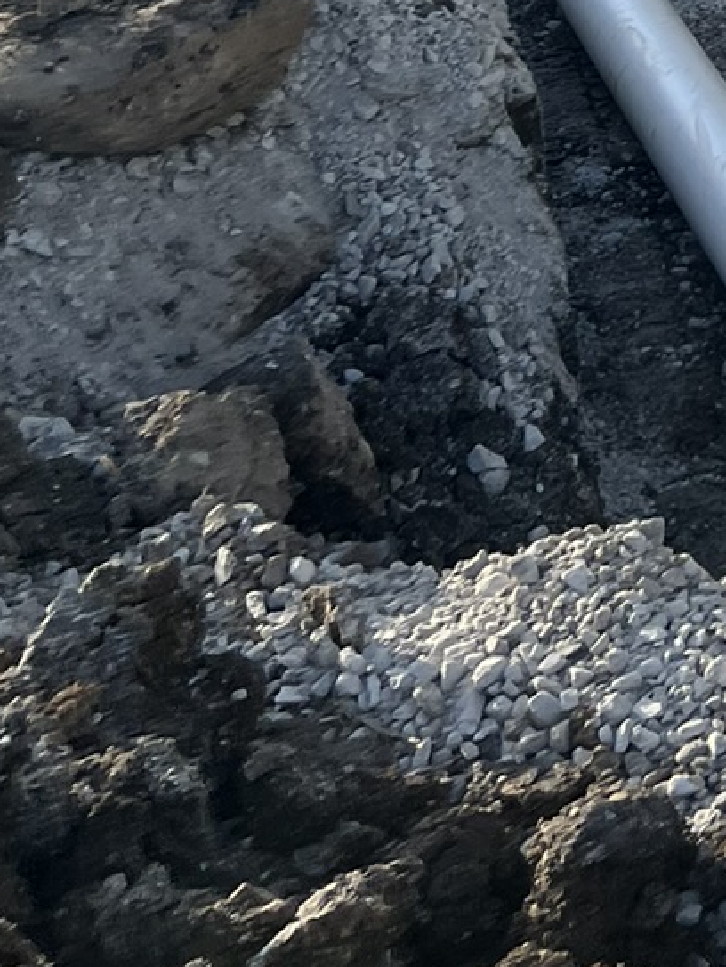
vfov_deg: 17.7
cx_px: 1258
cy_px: -532
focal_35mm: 98
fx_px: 2737
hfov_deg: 13.7
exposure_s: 1/2915
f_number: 1.5
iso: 50
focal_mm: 5.7
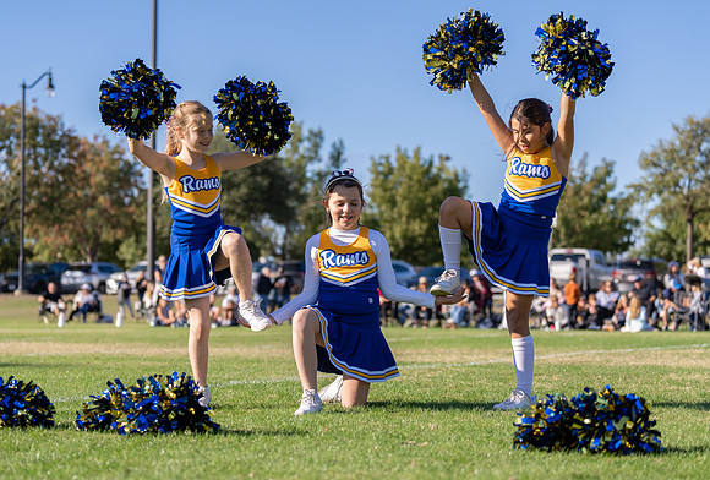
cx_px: 339
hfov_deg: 24.8
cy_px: 275
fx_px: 1616
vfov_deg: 16.9
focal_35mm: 82
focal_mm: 70
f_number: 2.8
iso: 100
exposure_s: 1/1250
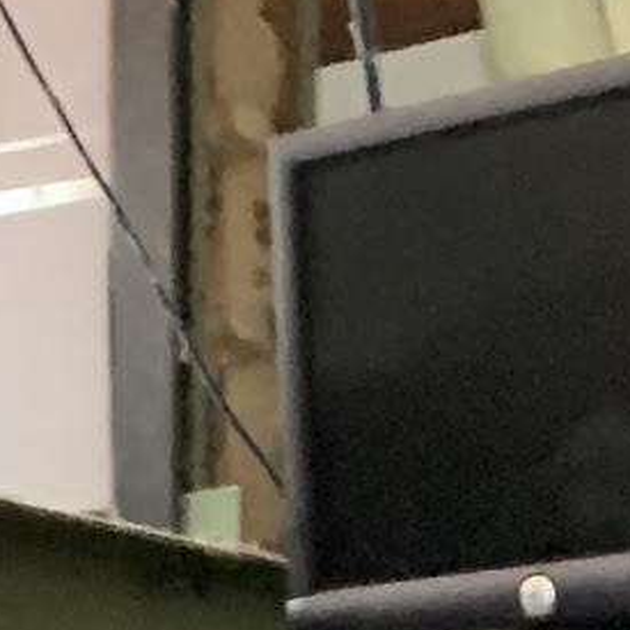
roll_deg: -2.0
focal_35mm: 171
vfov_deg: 9.1
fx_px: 3521
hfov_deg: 9.9
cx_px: -275
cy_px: 1546
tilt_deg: -4.1
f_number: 1.8
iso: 320
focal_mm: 4.25
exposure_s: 1/30
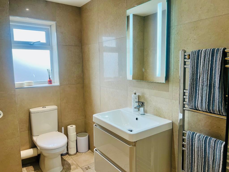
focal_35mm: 26
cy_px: 86
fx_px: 172
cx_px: 114
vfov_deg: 53.1
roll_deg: +0.8
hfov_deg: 67.3
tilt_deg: -6.8
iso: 40
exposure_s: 1/100
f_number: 1.5
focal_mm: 5.7
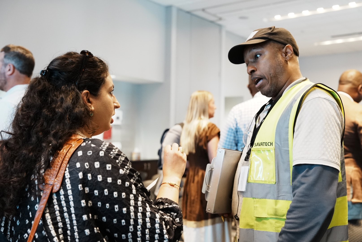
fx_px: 453
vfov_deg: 29.9
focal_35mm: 45
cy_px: 121
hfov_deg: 43.6
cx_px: 181
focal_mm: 45
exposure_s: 1/200
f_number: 4
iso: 6400
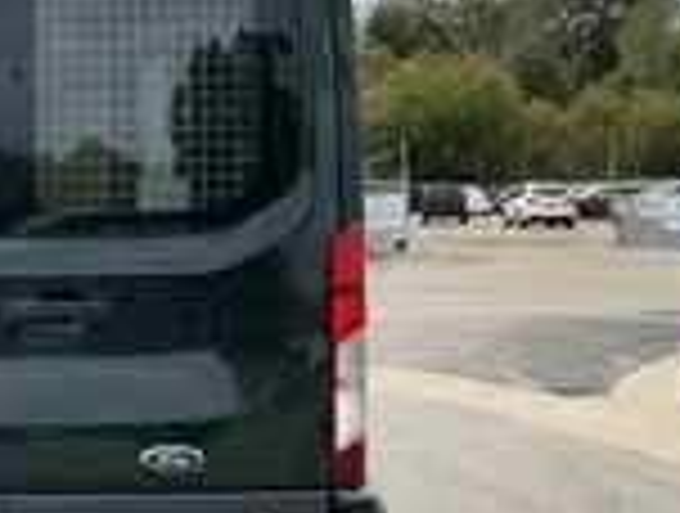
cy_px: 225
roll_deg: +1.1
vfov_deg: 20.0
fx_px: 1457
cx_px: -81
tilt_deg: -0.3
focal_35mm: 74
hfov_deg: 24.4
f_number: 1.8
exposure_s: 1/1534
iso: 25
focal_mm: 3
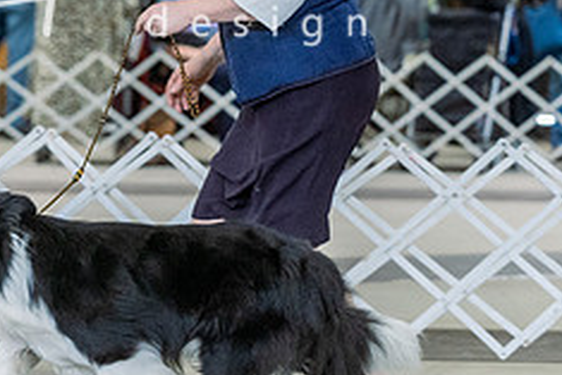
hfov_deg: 6.7
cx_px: 69
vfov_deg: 4.5
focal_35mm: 306
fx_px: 4780
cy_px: 97
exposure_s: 1/400
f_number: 4
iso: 6400
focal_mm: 124
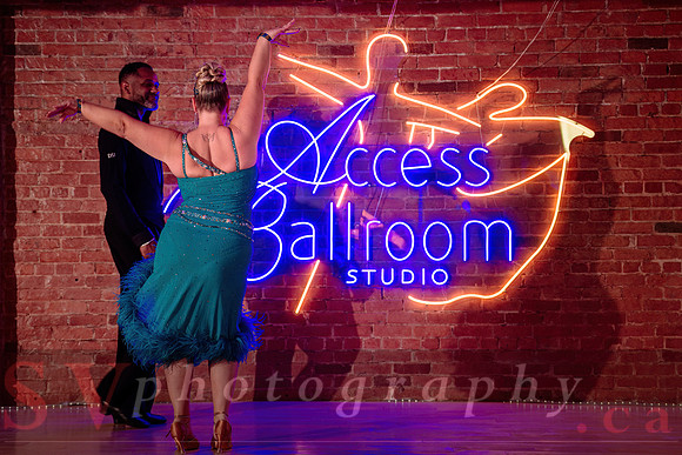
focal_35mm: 60
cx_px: 341
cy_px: 240
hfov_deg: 33.5
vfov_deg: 22.7
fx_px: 1132
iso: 500
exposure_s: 1/200
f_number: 2
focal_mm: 50
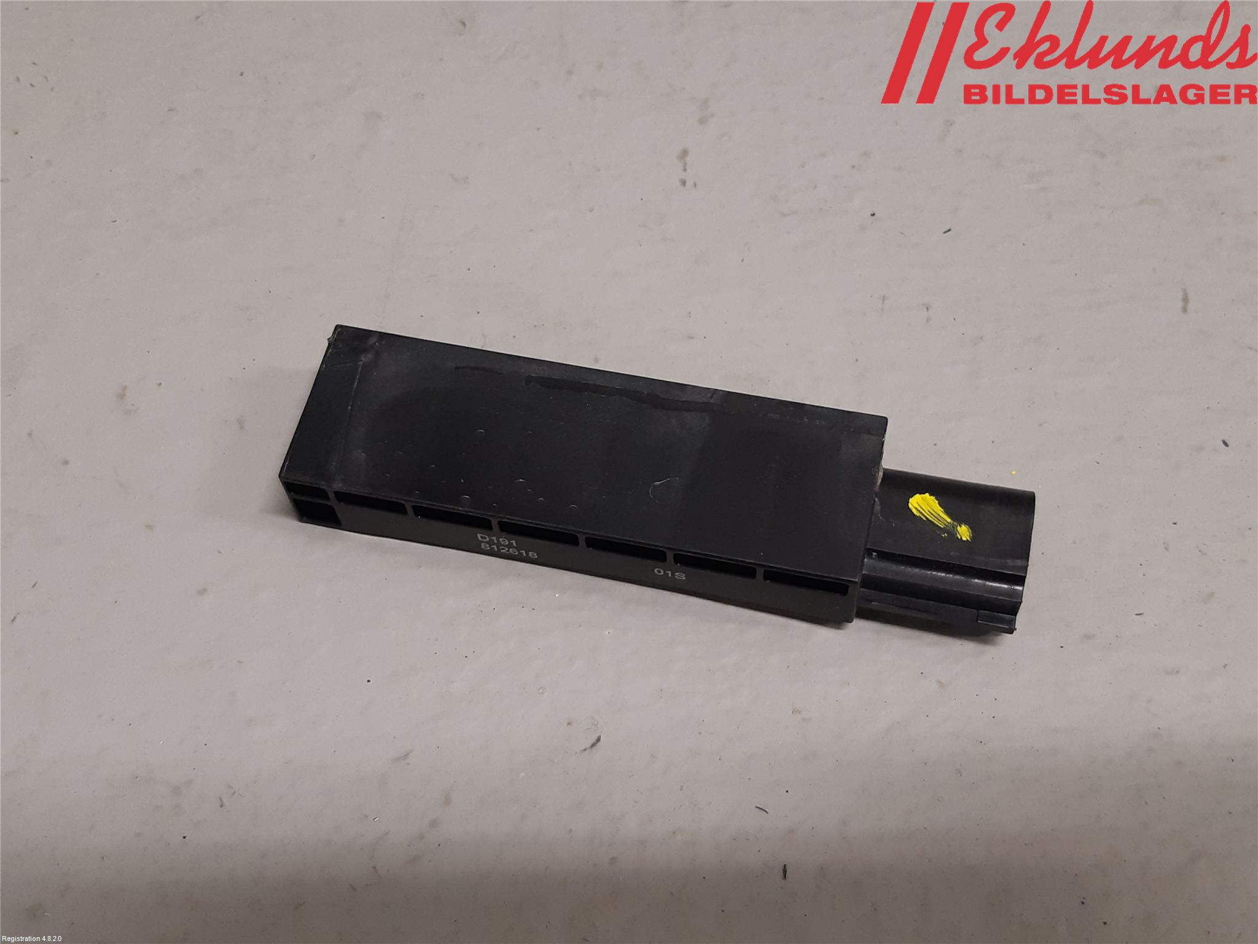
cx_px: 629
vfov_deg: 53.1
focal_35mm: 26
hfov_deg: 67.3
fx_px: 945
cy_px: 472
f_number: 1.7
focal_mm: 3.93
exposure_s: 1/50
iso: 125
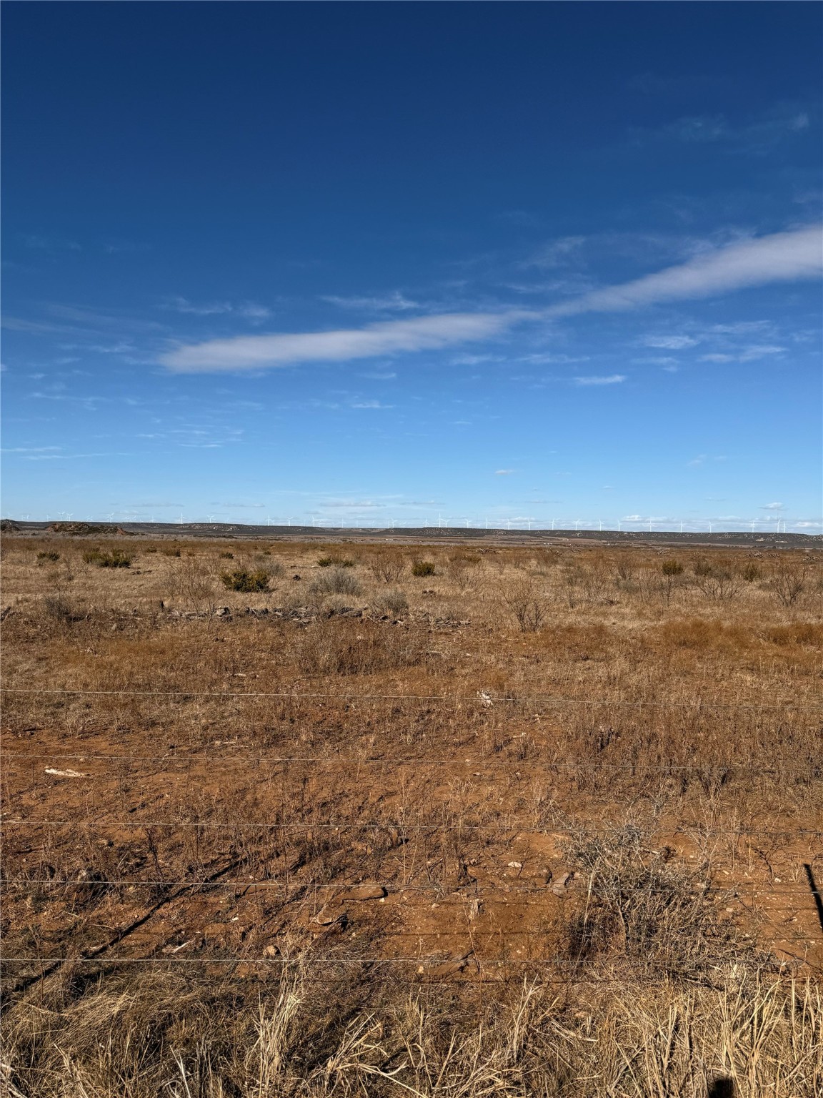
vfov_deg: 71.6
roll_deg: -1.2
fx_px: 761
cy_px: 549
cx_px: 412
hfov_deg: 56.8
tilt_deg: -1.3
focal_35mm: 24
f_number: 1.78
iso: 80
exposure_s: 1/8130
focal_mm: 6.76
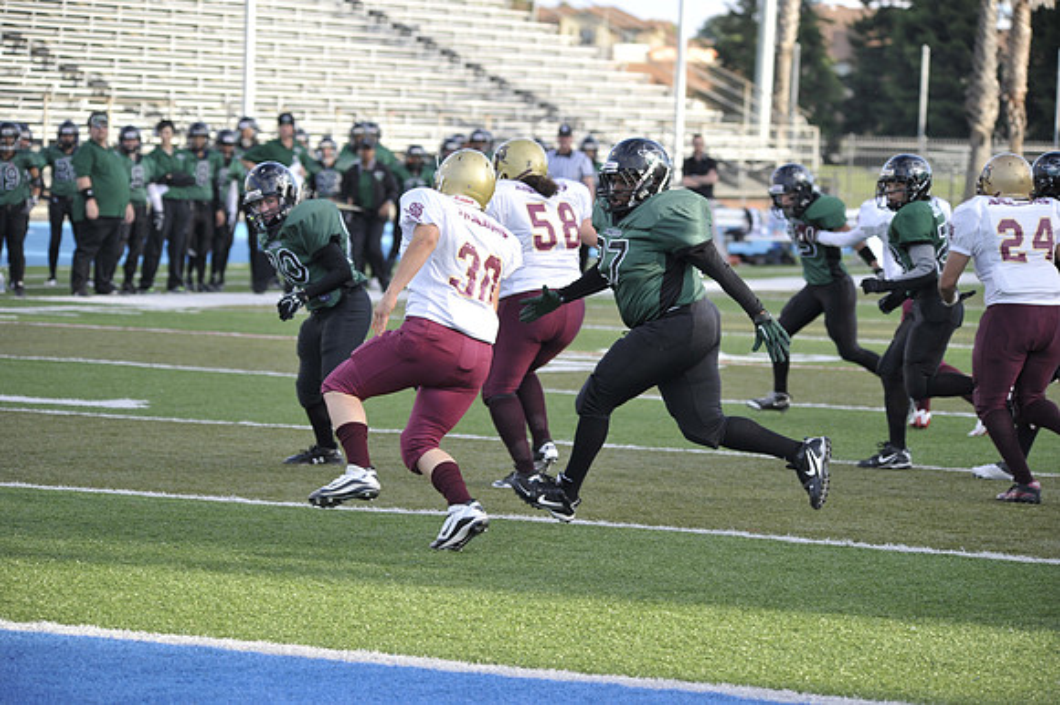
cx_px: 530
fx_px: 4414
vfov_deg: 9.1
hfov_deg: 13.7
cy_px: 352
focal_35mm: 150
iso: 800
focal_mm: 150
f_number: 5
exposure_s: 1/1000
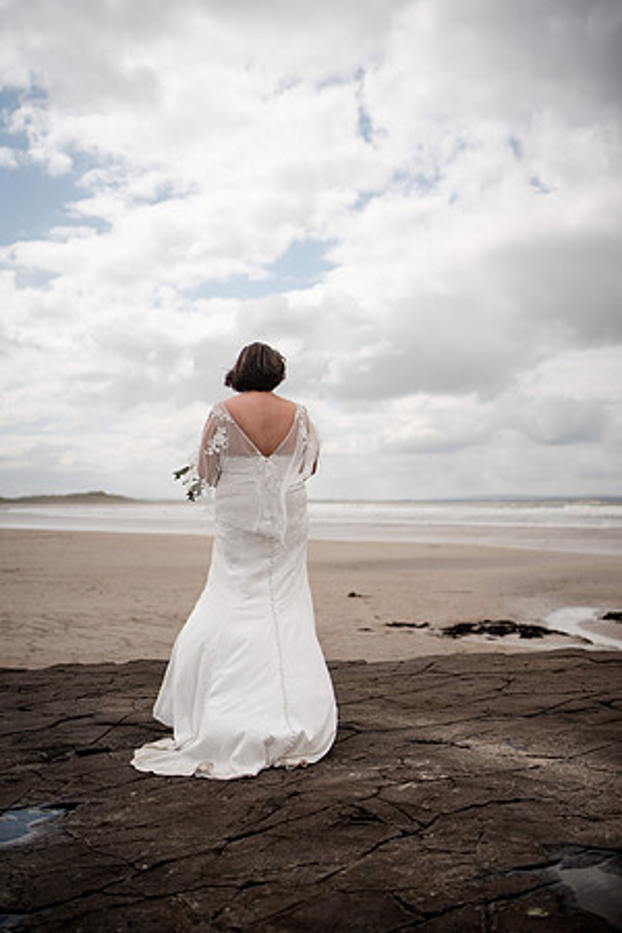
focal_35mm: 35
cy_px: 466
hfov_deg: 37.9
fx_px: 907
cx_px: 311
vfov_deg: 54.4
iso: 100
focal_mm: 35
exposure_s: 1/8000
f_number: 1.8
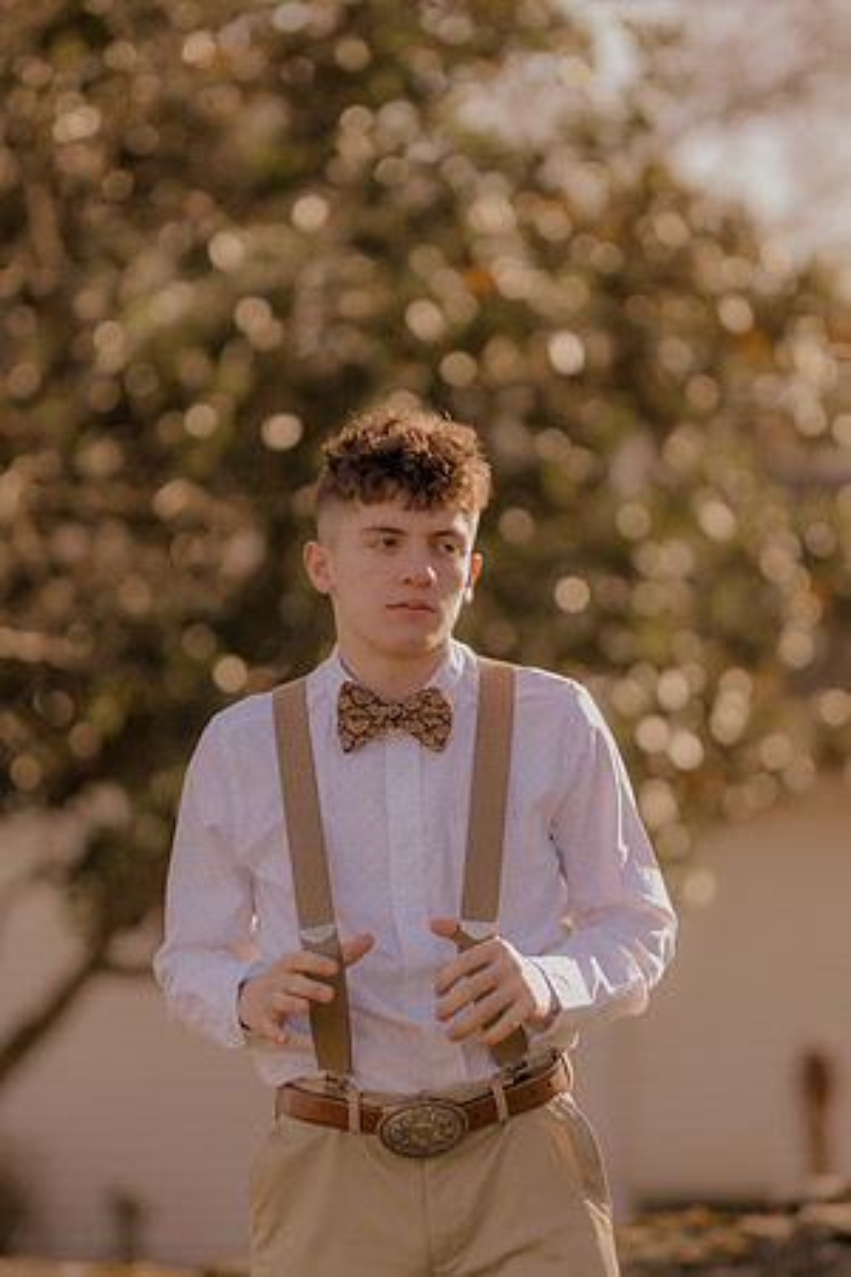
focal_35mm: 127
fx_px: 4503
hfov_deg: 10.8
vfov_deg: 16.1
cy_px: 638
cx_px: 426
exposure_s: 1/2500
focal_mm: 85
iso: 200
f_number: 1.4
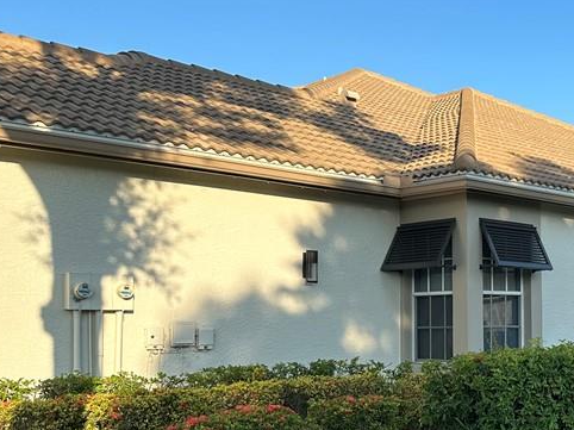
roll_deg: +0.2
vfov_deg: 28.3
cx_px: 517
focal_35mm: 51
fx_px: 845
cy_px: 300
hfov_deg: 35.3
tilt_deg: +1.9
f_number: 1.78
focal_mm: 6.86
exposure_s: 1/2410
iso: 80
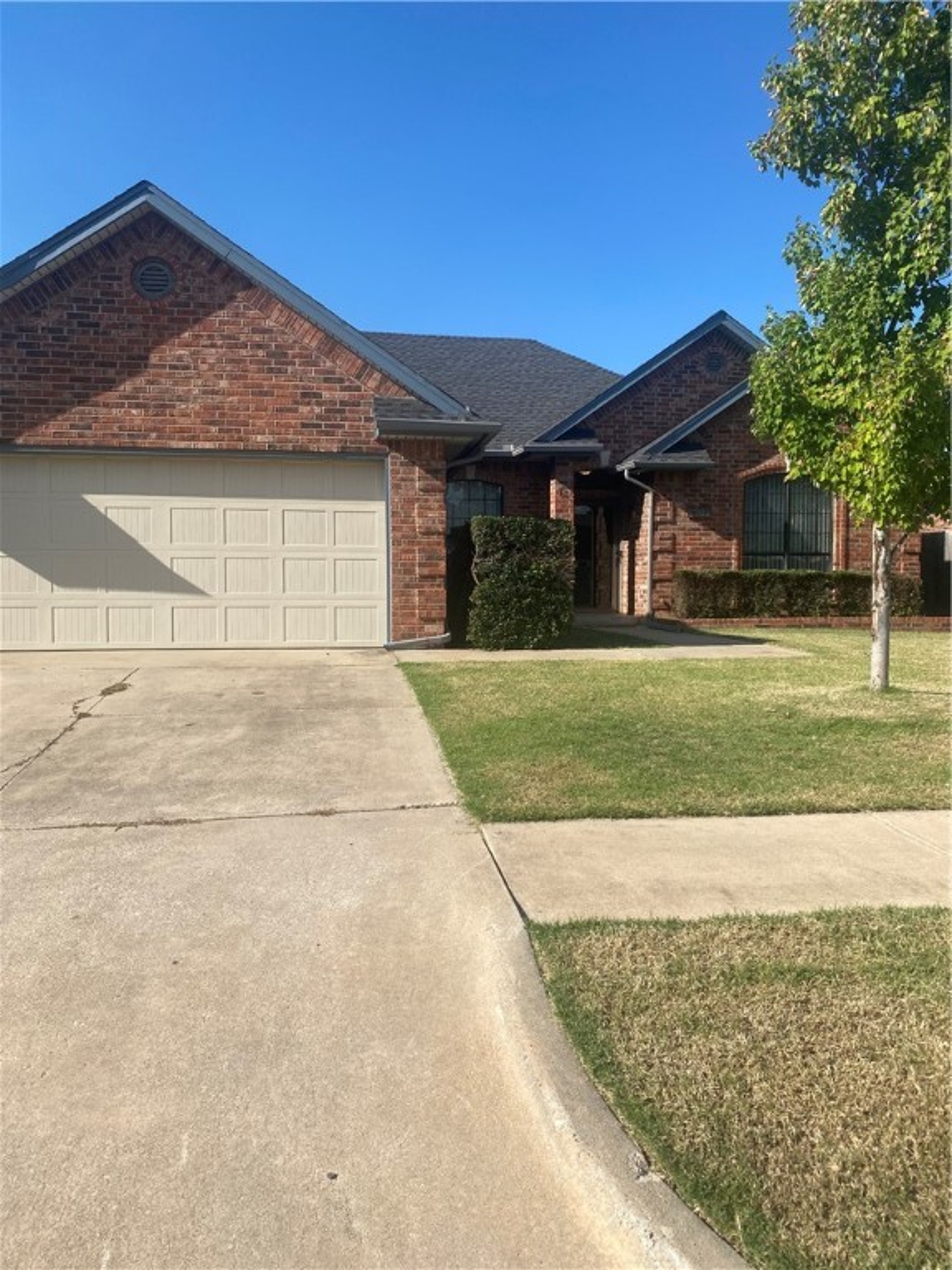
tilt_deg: -2.8
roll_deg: -0.7
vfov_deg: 67.3
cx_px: 476
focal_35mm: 26
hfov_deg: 53.1
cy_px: 635
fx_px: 953
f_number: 1.8
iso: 32
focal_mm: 4.25
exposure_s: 1/2967
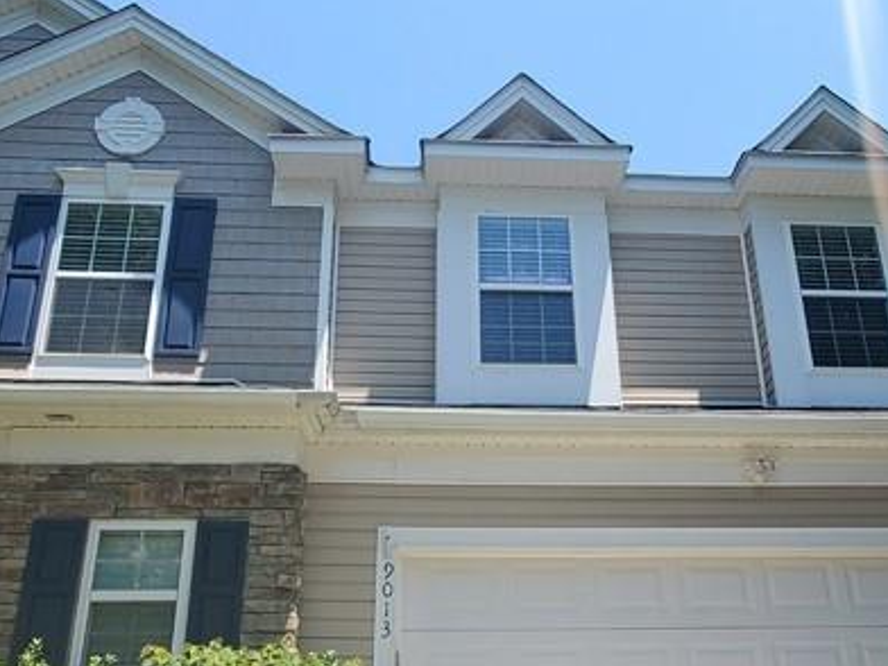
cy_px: 342
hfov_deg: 53.9
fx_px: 872
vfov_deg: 41.8
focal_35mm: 34
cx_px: 467
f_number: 2.2
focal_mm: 1.8
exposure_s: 1/748
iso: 50
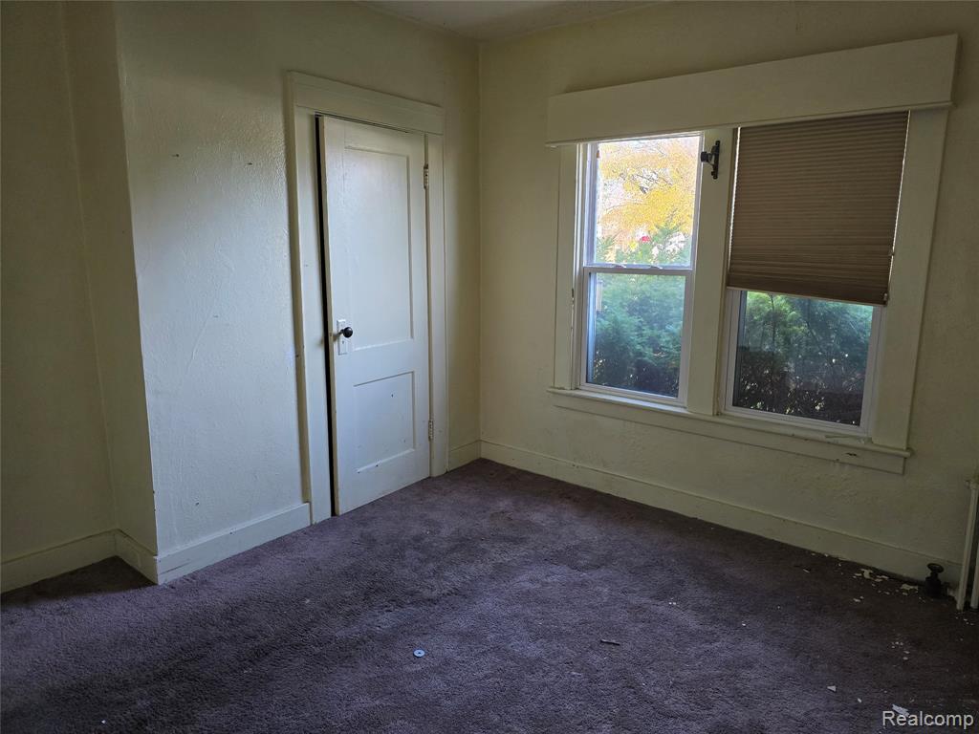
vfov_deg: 58.9
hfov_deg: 73.9
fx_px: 650
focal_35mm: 23
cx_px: 490
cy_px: 367
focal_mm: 6.3
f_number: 1.7
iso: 400
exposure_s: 1/120
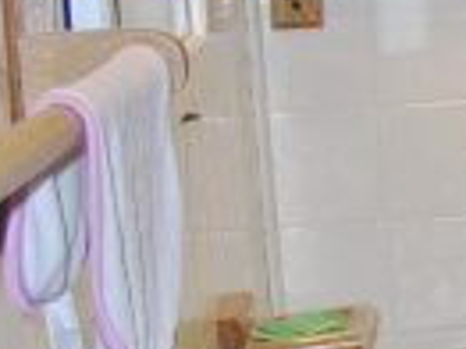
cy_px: 153
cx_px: 1081
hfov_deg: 9.6
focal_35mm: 184
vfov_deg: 8.1
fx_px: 2475
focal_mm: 6
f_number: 2.7
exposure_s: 1/60.1
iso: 50
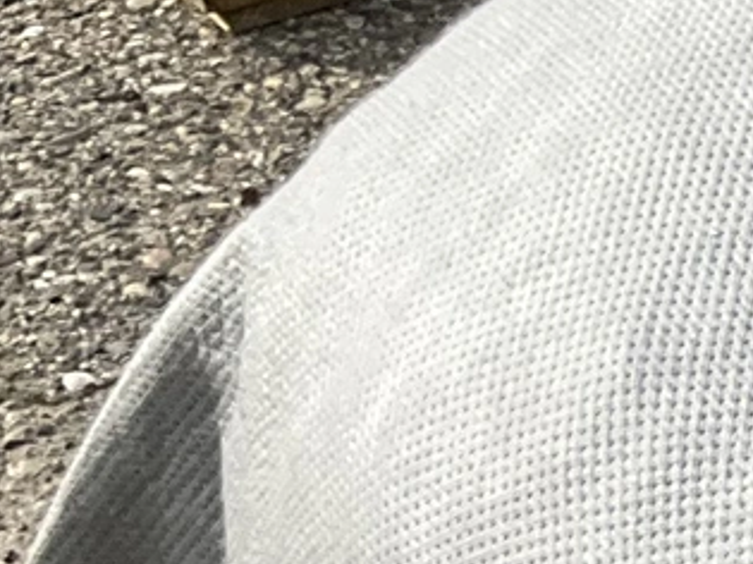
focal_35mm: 184
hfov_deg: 9.6
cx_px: 1755
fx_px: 4001
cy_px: 1393
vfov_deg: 7.5
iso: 25
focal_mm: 3
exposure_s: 1/1121
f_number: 1.8
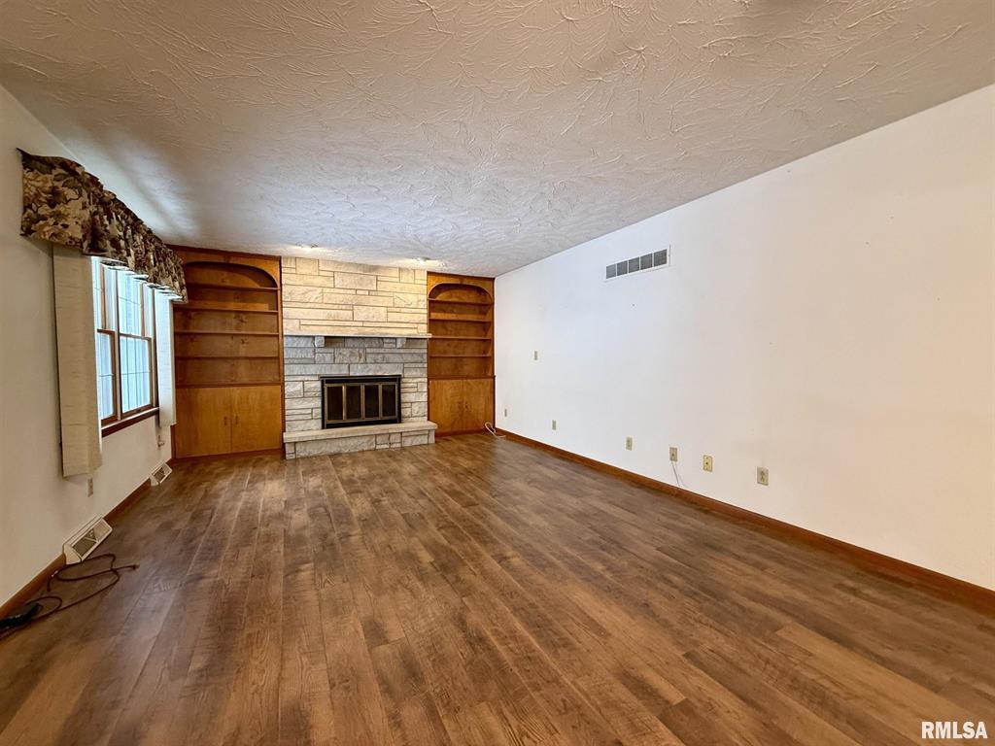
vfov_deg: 85.7
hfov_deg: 102.1
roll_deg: +0.0
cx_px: 498
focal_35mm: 14
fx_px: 402
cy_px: 373
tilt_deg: -1.6
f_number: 2.2
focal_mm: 2.22
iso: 200
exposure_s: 1/60
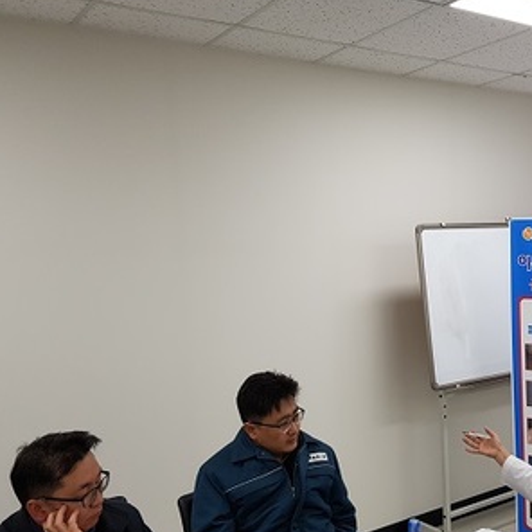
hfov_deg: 43.2
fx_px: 661
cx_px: 359
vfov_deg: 43.7
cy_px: 311
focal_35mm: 38
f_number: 1.7
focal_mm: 4.2
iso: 40
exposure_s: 1/60
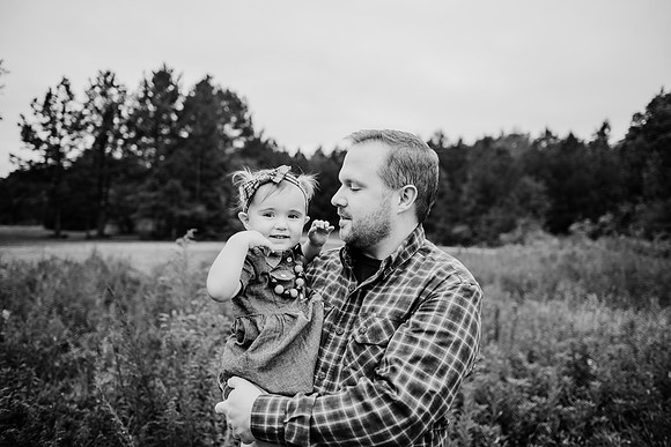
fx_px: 447
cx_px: 336
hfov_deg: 73.7
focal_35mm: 24
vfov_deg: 53.2
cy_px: 224
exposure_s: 1/800
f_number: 2.2
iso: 125
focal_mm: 24
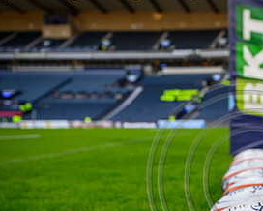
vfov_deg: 30.5
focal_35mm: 48
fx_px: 374
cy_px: 178
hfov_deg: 35.9
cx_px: 247
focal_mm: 24
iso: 500
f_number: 3.5
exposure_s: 1/500
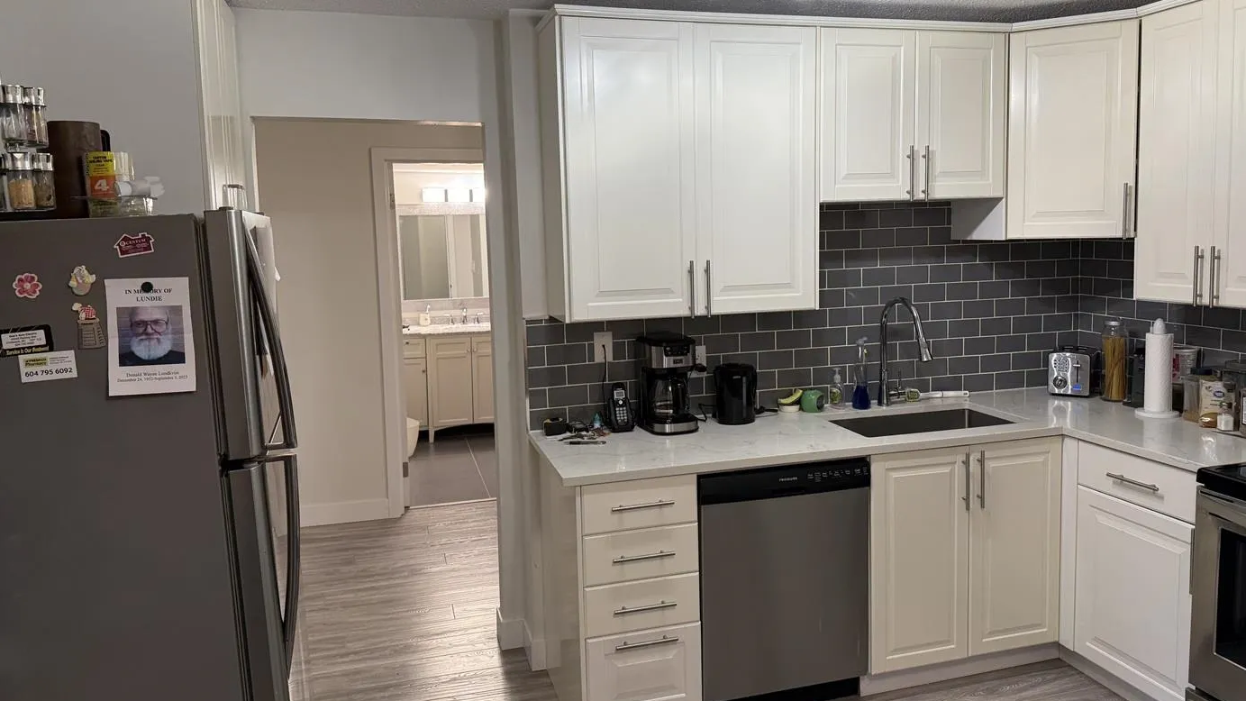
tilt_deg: -4.9
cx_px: 642
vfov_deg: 42.8
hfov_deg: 69.8
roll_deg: +1.7
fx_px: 892
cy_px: 310
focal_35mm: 27
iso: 200
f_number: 1.78
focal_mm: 6.76
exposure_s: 1/120
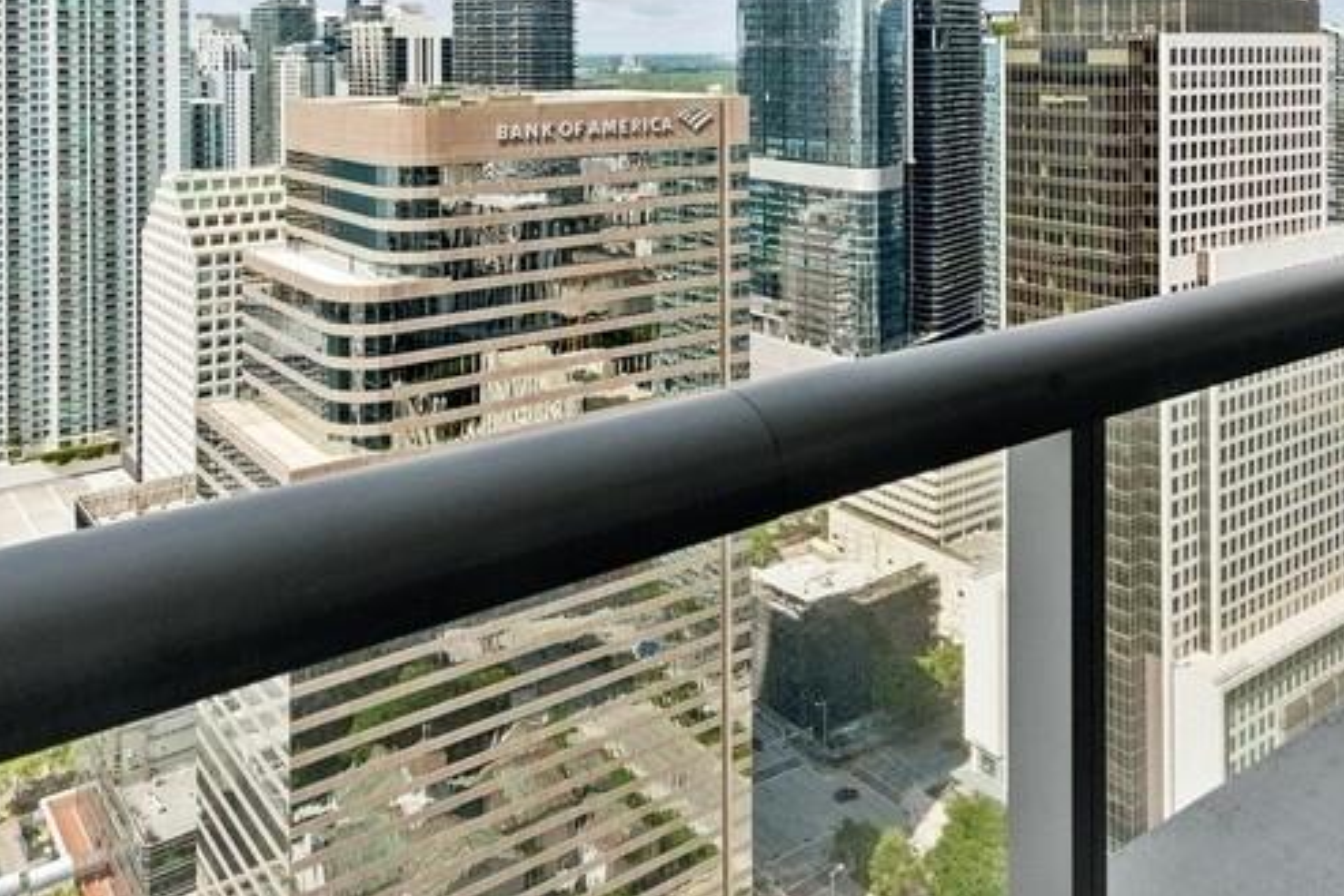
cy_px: 84
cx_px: 634
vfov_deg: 39.2
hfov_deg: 60.2
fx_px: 1158
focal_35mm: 31
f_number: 8
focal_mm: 17
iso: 200
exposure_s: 1/400
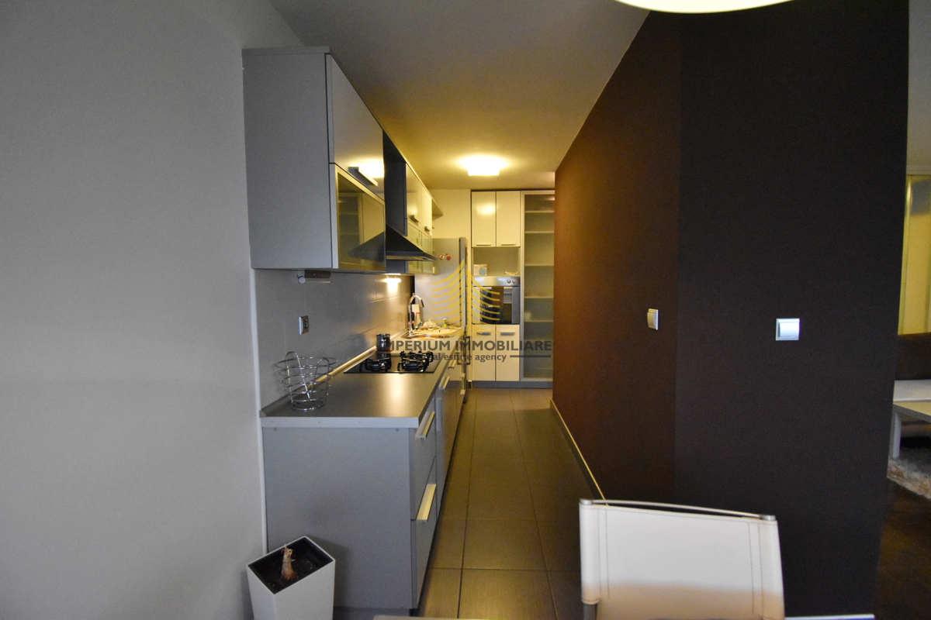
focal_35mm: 15
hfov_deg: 100.4
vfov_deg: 77.3
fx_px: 388
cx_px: 466
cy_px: 310
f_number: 4.5
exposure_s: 1/125
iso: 4500
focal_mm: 10
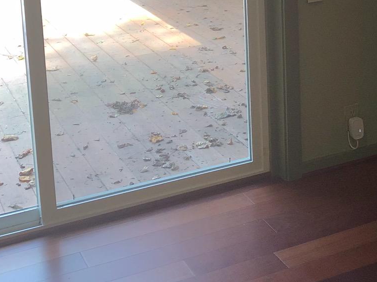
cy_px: -43
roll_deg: +1.0
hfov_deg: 24.8
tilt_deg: -8.4
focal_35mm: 76
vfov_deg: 18.5
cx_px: 347
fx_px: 828
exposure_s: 1/45
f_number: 1.8
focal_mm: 3.99
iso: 20
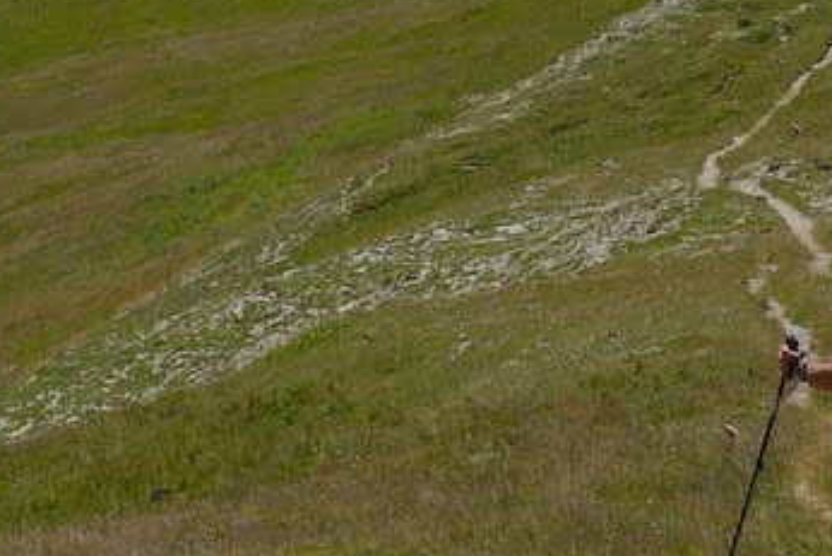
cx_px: 471
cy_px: -292
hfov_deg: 11.1
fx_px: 4277
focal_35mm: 185
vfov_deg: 7.3
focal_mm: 26
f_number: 4
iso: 200
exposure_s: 1/2500
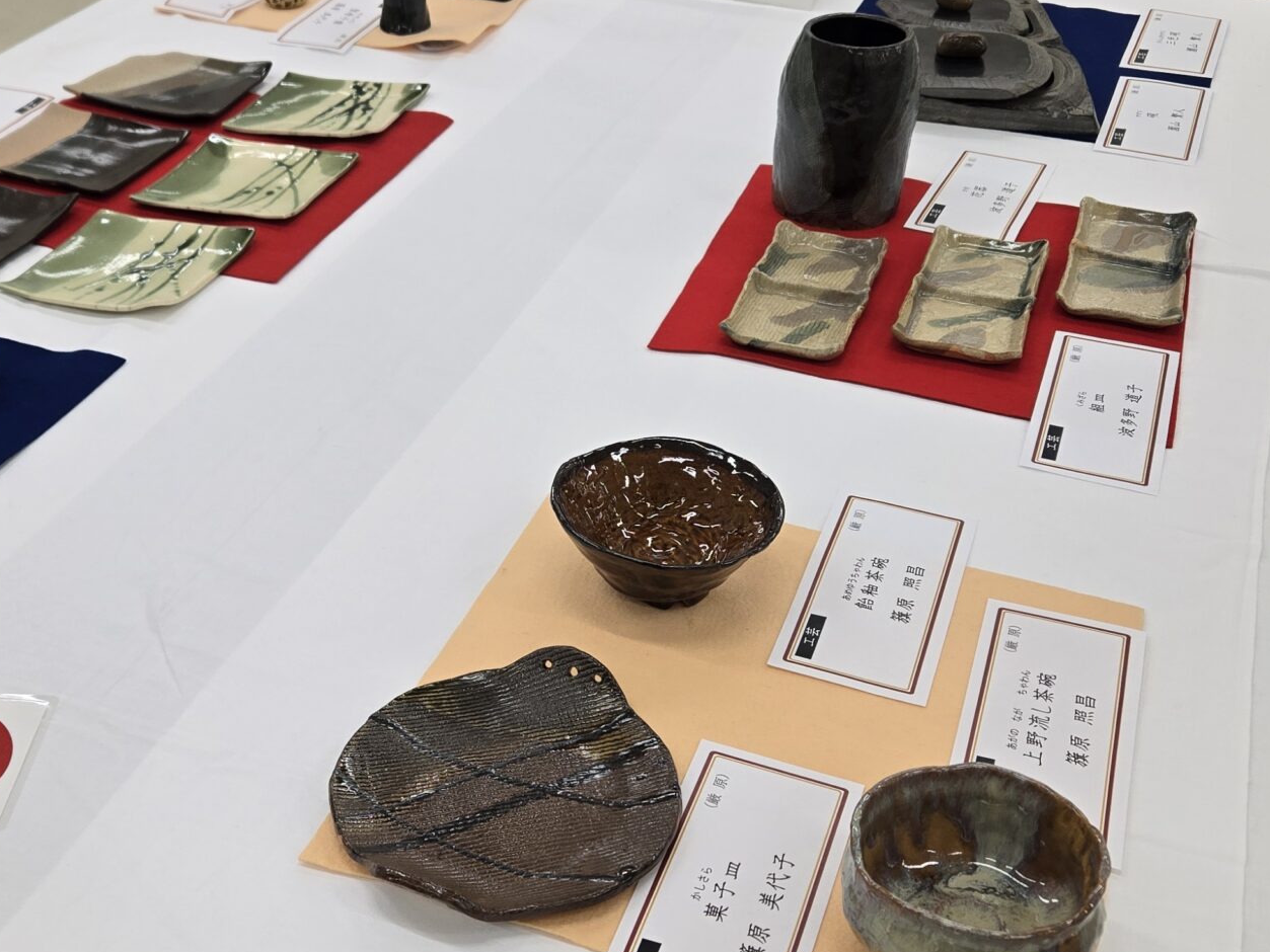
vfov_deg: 30.9
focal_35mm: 47
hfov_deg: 40.3
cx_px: 520
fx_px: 1725
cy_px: 497
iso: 64
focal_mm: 5.4
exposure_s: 1/120
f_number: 1.8
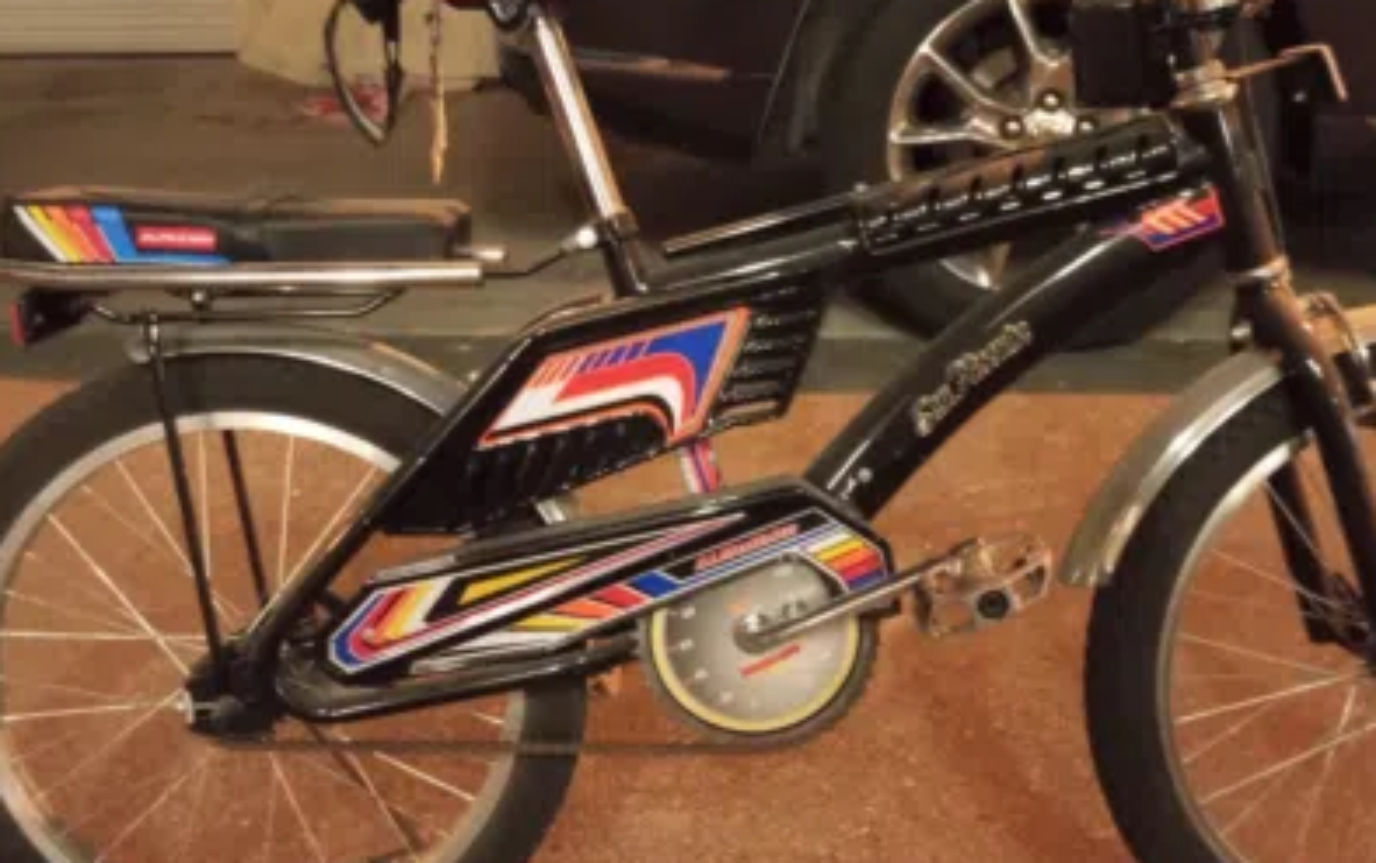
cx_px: 667
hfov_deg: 46.2
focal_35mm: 43
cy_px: 353
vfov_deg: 29.9
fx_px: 1614
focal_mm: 4.69
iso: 6819
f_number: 1.79
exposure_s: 1/14.3
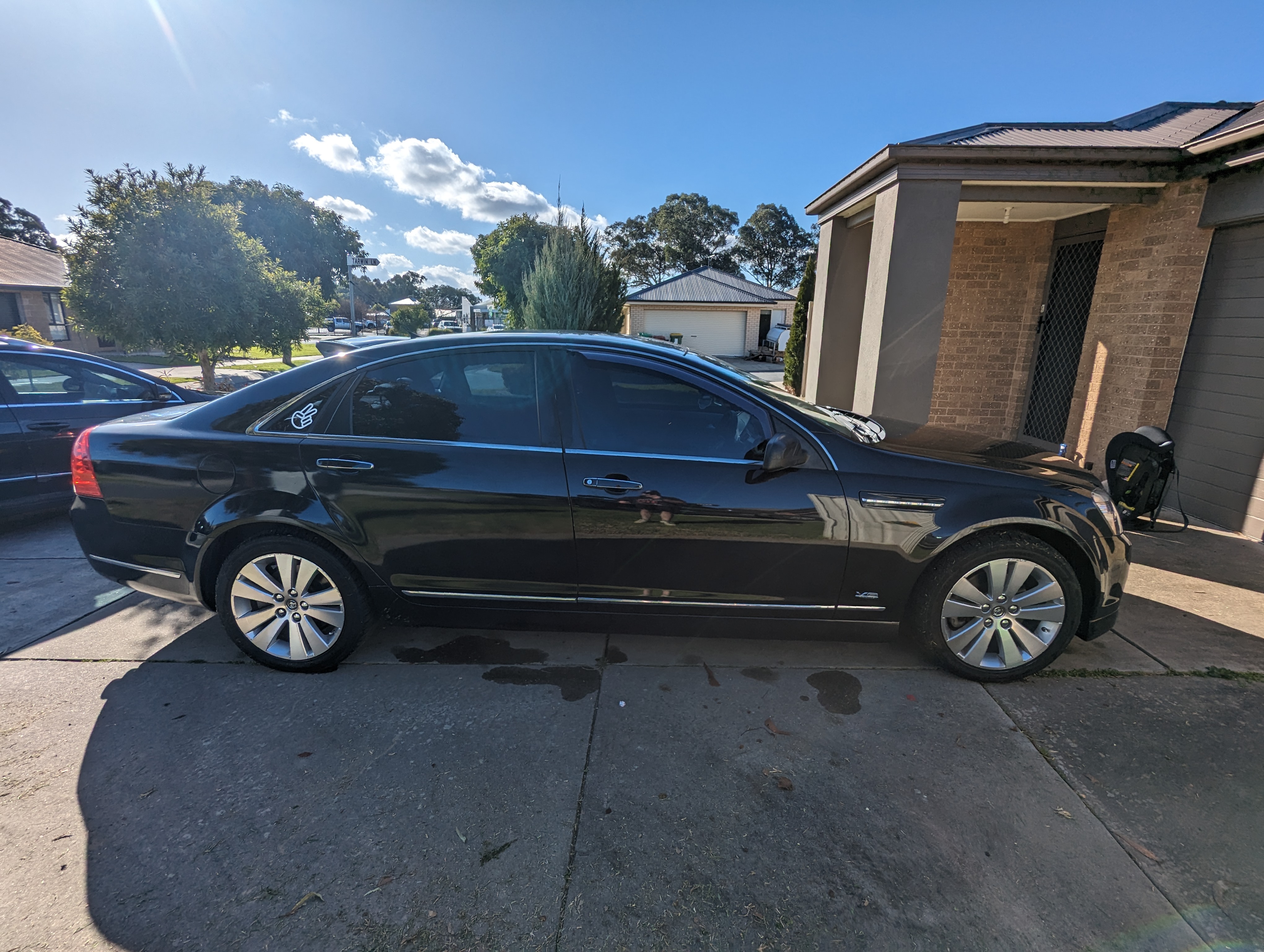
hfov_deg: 94.4
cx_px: 632
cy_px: 476
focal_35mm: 16
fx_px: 585
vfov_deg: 78.2
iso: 47
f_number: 2.2
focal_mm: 2.35
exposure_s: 1/3096
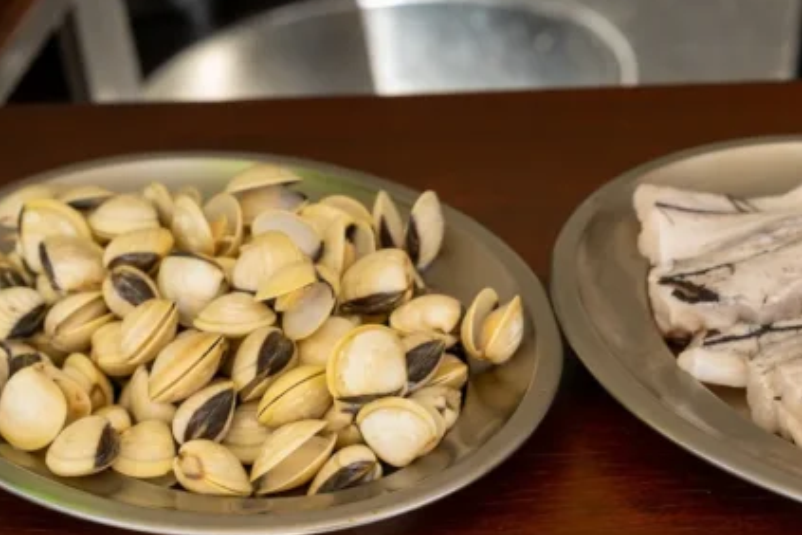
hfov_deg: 18.5
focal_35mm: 110
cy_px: 423
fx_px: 2450
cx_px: 544
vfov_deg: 12.4
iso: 100
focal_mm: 54.3
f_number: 4.5
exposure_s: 1/200
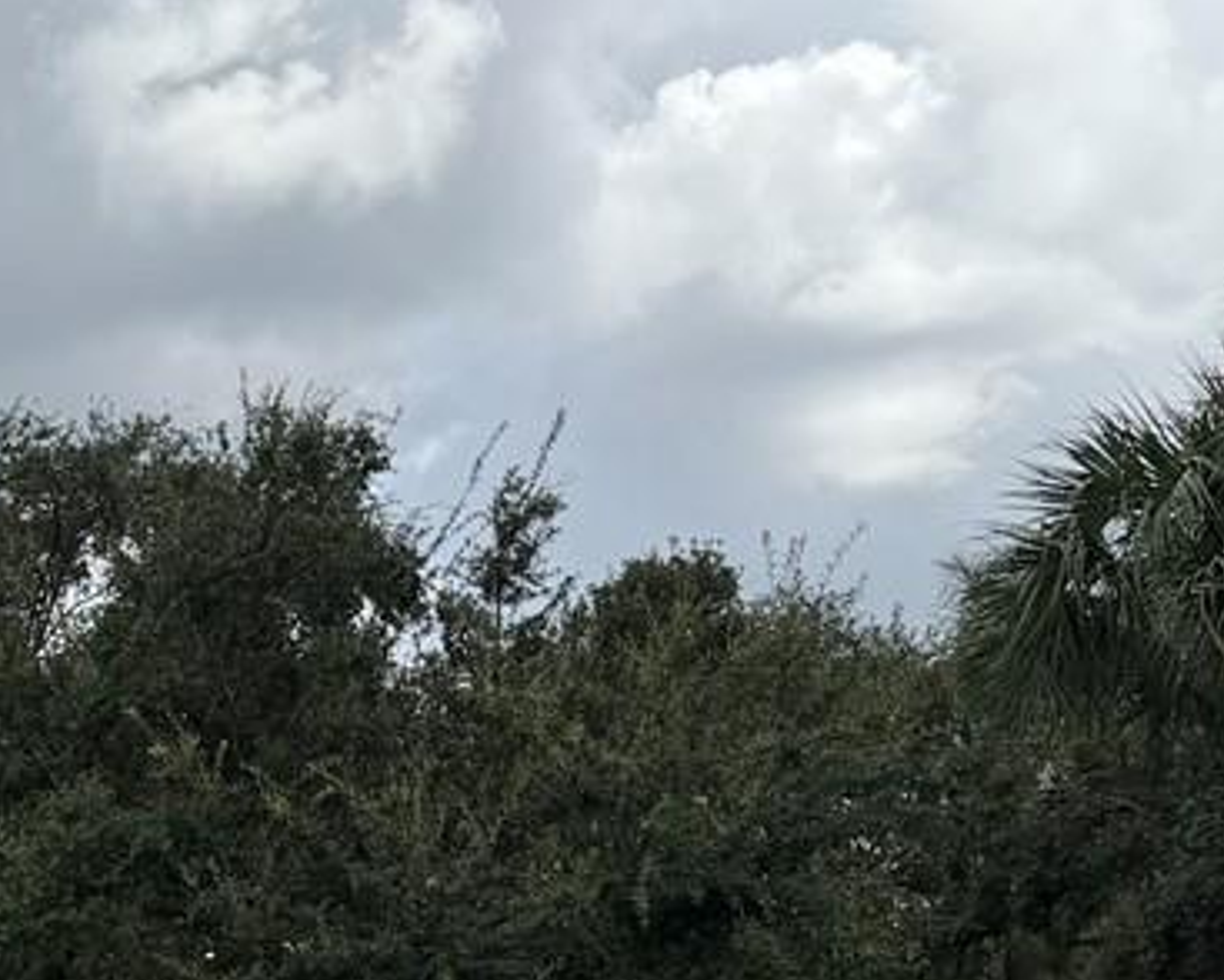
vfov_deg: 14.3
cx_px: -670
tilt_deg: -0.2
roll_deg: +0.3
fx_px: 3697
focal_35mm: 102
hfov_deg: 16.9
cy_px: 1407
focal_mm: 6.76
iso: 80
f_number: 1.78
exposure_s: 1/4167
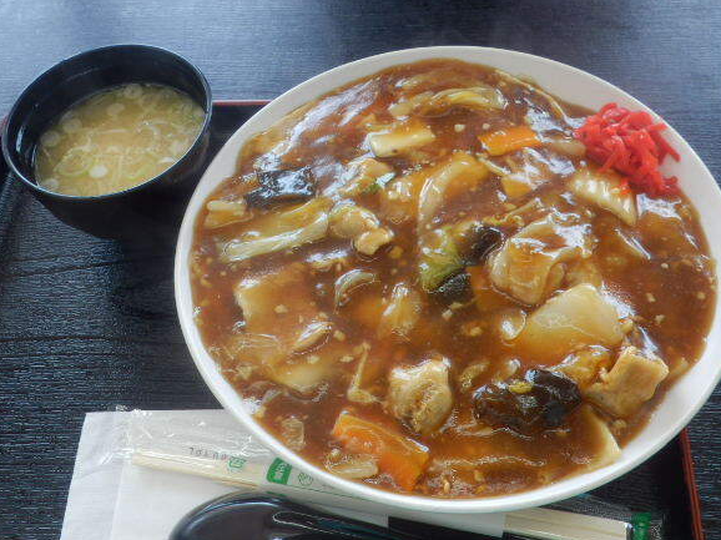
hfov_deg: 45.8
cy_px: 294
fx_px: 854
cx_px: 352
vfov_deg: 35.1
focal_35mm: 41
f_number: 3.9
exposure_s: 1/40
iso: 100
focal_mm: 6.6
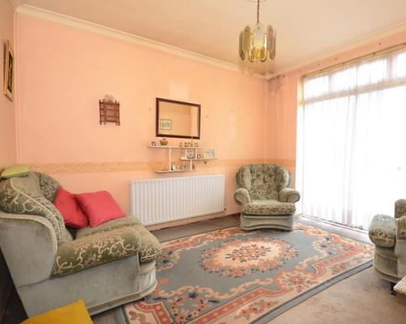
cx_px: 231
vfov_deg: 73.8
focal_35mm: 18
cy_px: 161
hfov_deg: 85.9
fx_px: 216
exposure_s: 1/3
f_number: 5
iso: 200
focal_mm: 10
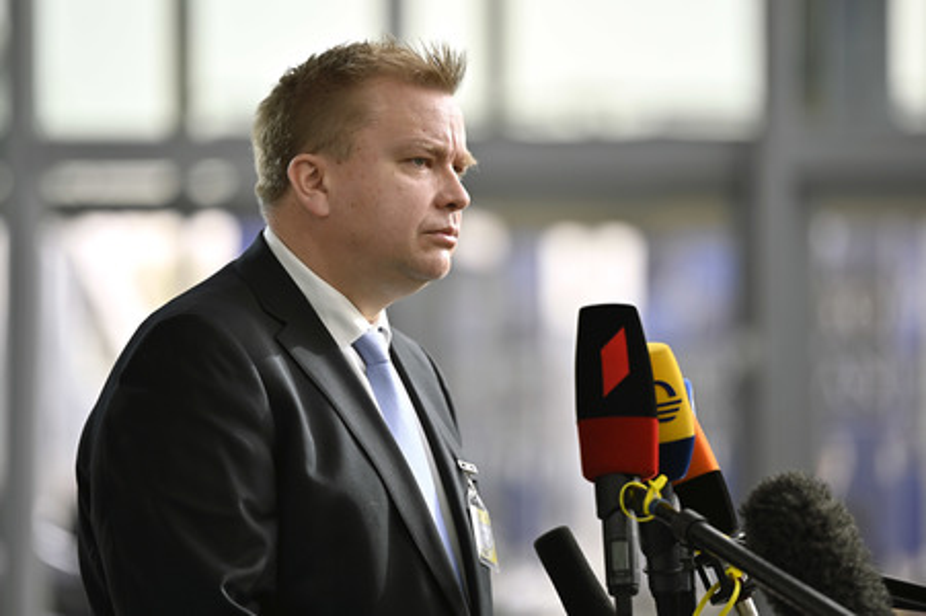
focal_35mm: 200
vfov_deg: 6.9
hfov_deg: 10.3
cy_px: 308
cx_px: 463
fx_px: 5141
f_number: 2.8
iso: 160
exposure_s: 1/400
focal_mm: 200
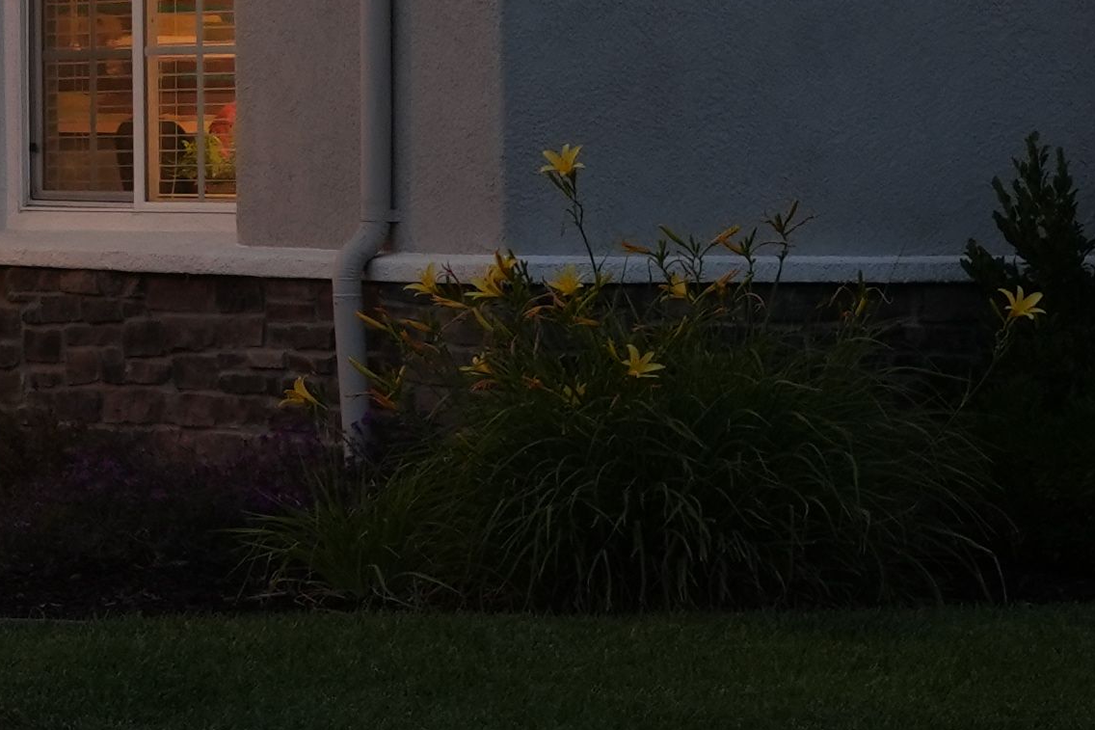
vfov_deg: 6.3
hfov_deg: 9.2
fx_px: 6569
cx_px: -766
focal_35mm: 216
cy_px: -316
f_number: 8
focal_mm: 35
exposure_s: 1/1.6
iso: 400
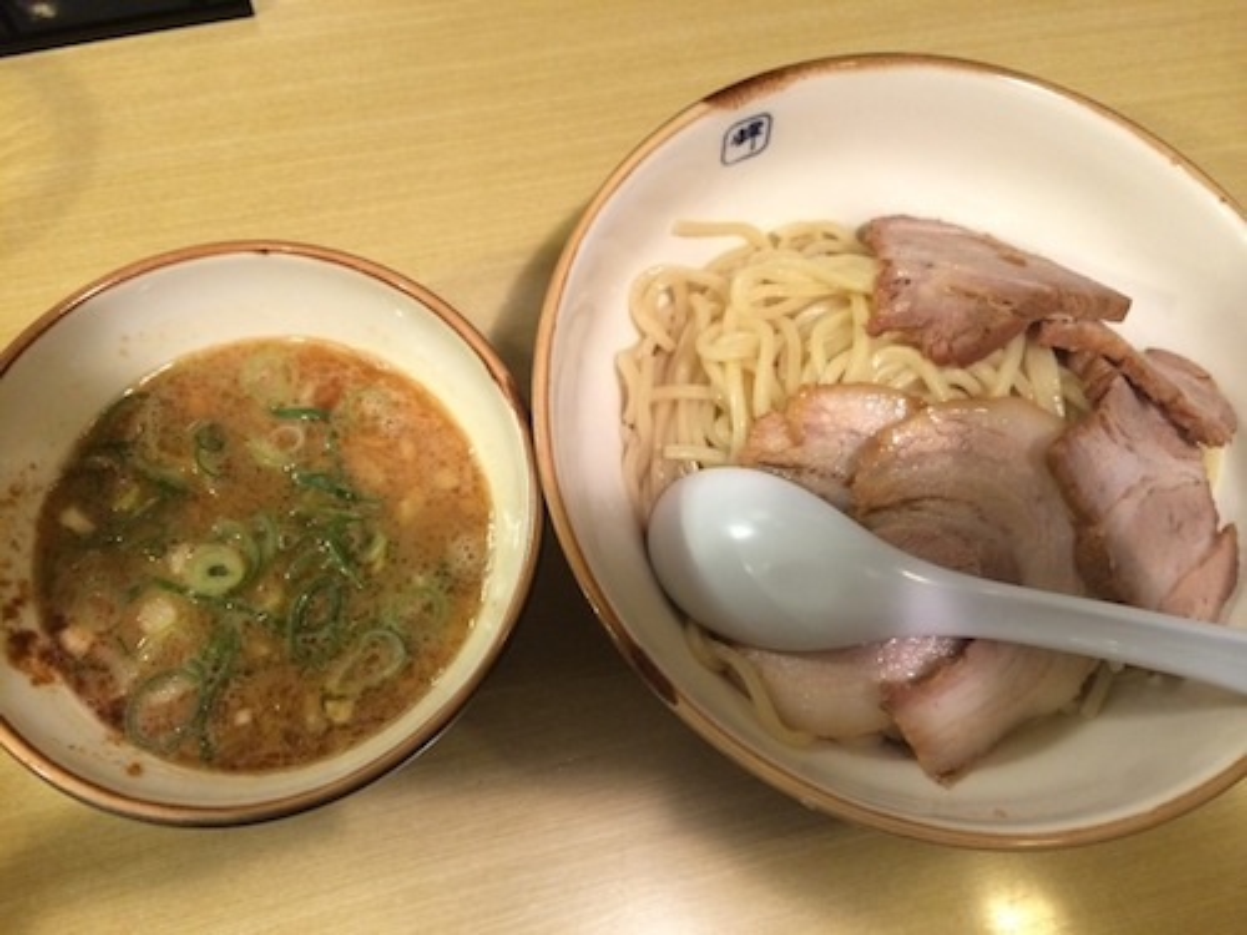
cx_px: 624
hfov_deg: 60.0
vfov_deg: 46.8
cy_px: 468
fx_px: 1081
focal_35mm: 30
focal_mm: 4.12
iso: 200
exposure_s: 1/30
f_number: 2.2
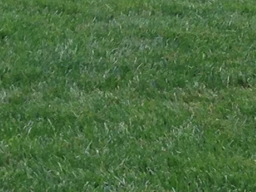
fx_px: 1952
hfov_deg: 7.0
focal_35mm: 264
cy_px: -278
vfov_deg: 5.4
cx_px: -370
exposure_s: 1/288
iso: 50
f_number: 2.4
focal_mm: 4.13
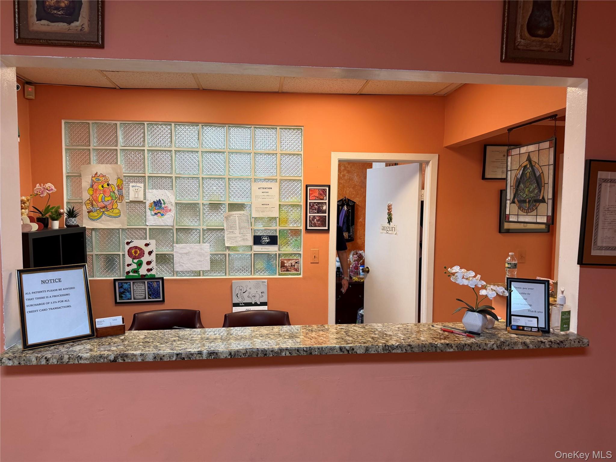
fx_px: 427
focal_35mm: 24
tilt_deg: -2.6
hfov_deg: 71.6
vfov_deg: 56.8
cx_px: 308
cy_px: 231
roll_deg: +0.3
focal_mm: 6.76
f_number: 1.78
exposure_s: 1/60
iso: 125
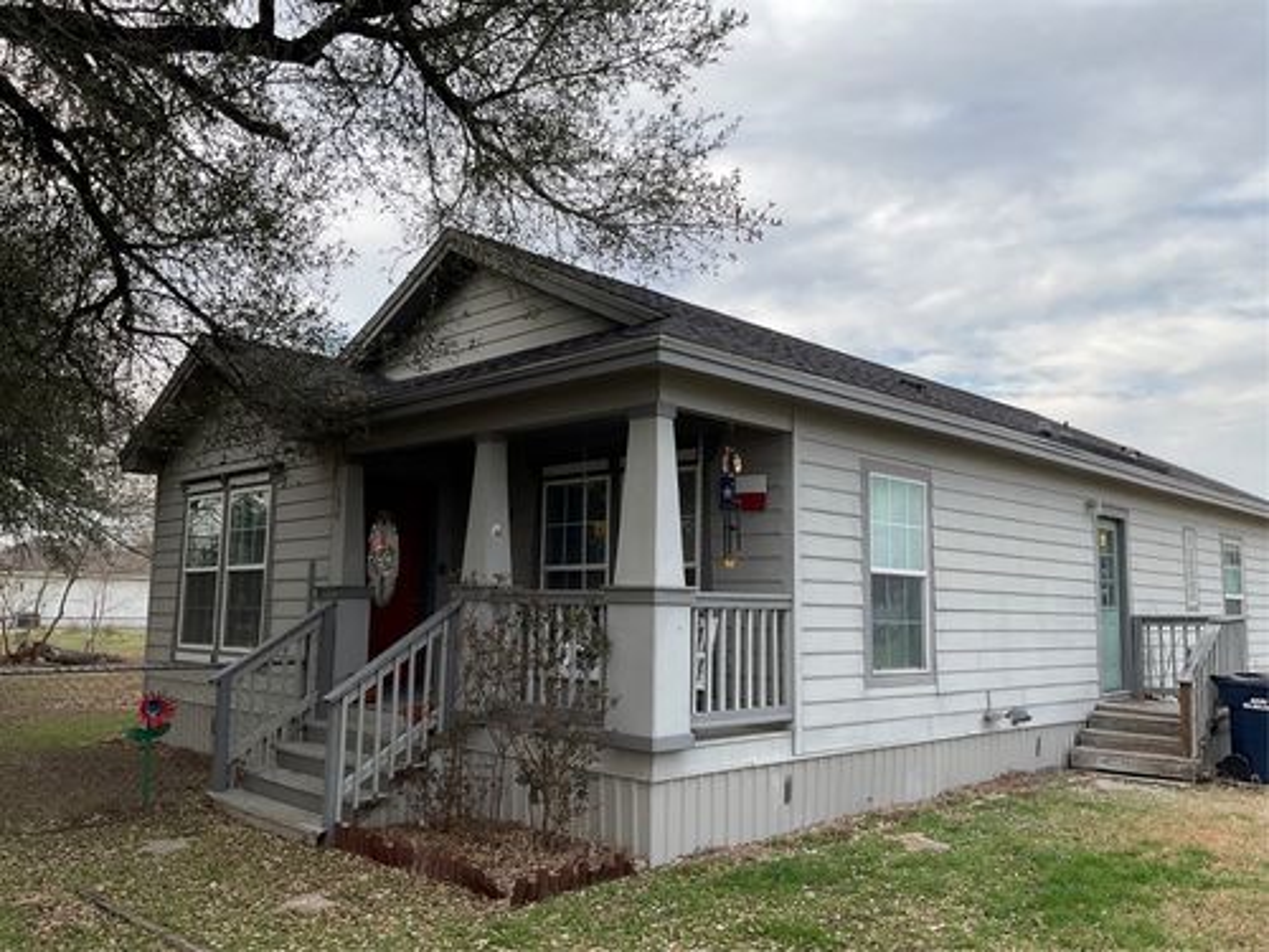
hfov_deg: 61.7
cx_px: 634
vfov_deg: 48.2
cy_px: 476
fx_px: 1063
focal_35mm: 29
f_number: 1.8
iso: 16
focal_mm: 3
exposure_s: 1/580
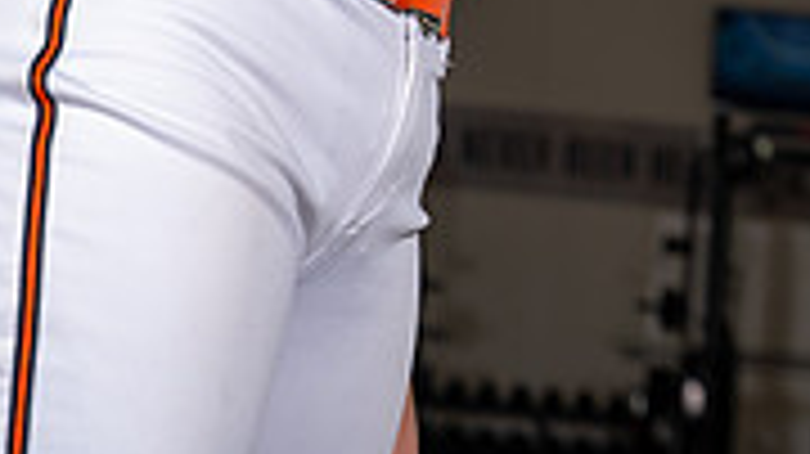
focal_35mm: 178
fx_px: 3821
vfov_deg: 6.5
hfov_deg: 12.1
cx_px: 369
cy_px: -535
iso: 200
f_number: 5.6
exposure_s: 1/200
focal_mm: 68
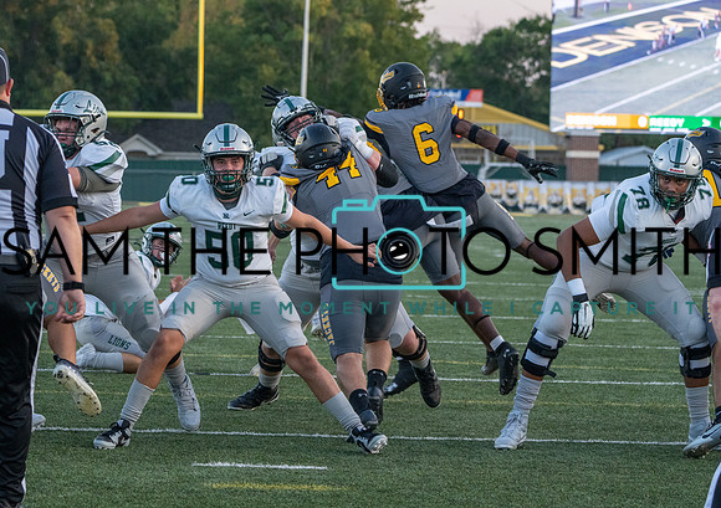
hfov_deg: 12.9
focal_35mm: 156
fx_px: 3190
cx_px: 239
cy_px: 186
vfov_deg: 9.1
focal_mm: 119
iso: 2500
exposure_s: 1/1000
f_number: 5.6
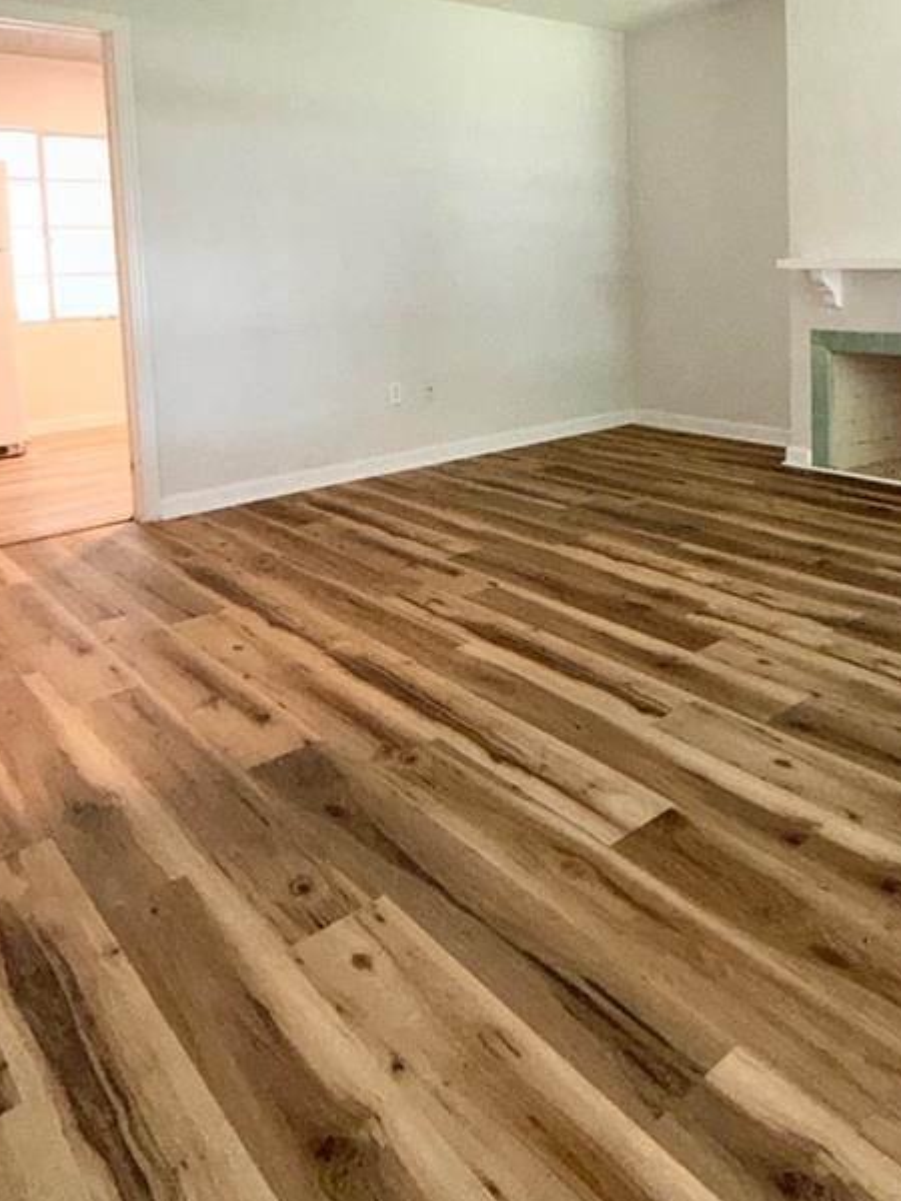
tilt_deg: -5.7
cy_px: 334
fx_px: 972
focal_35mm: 28
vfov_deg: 60.7
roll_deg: +1.2
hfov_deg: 48.3
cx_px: 645
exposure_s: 1/60
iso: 500
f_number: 2.2
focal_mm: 2.22
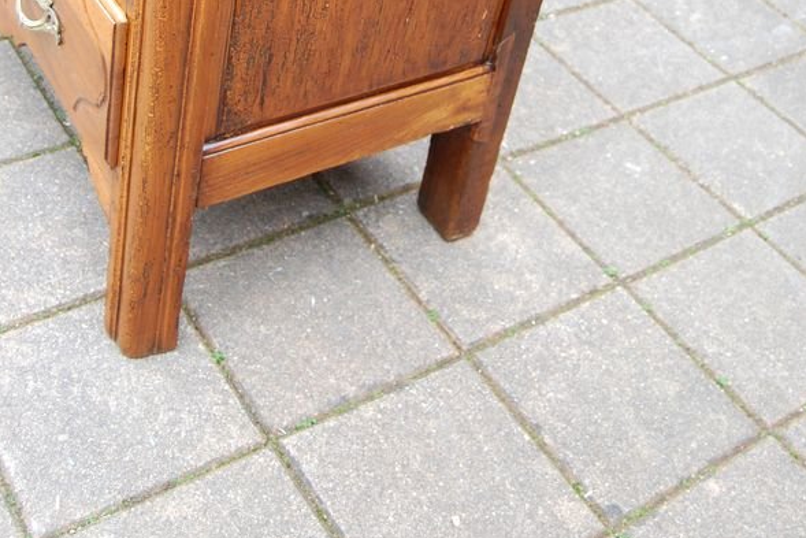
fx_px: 1182
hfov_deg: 37.7
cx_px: 400
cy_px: -42
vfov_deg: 24.1
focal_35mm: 53
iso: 400
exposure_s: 1/80
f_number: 4.5
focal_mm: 23
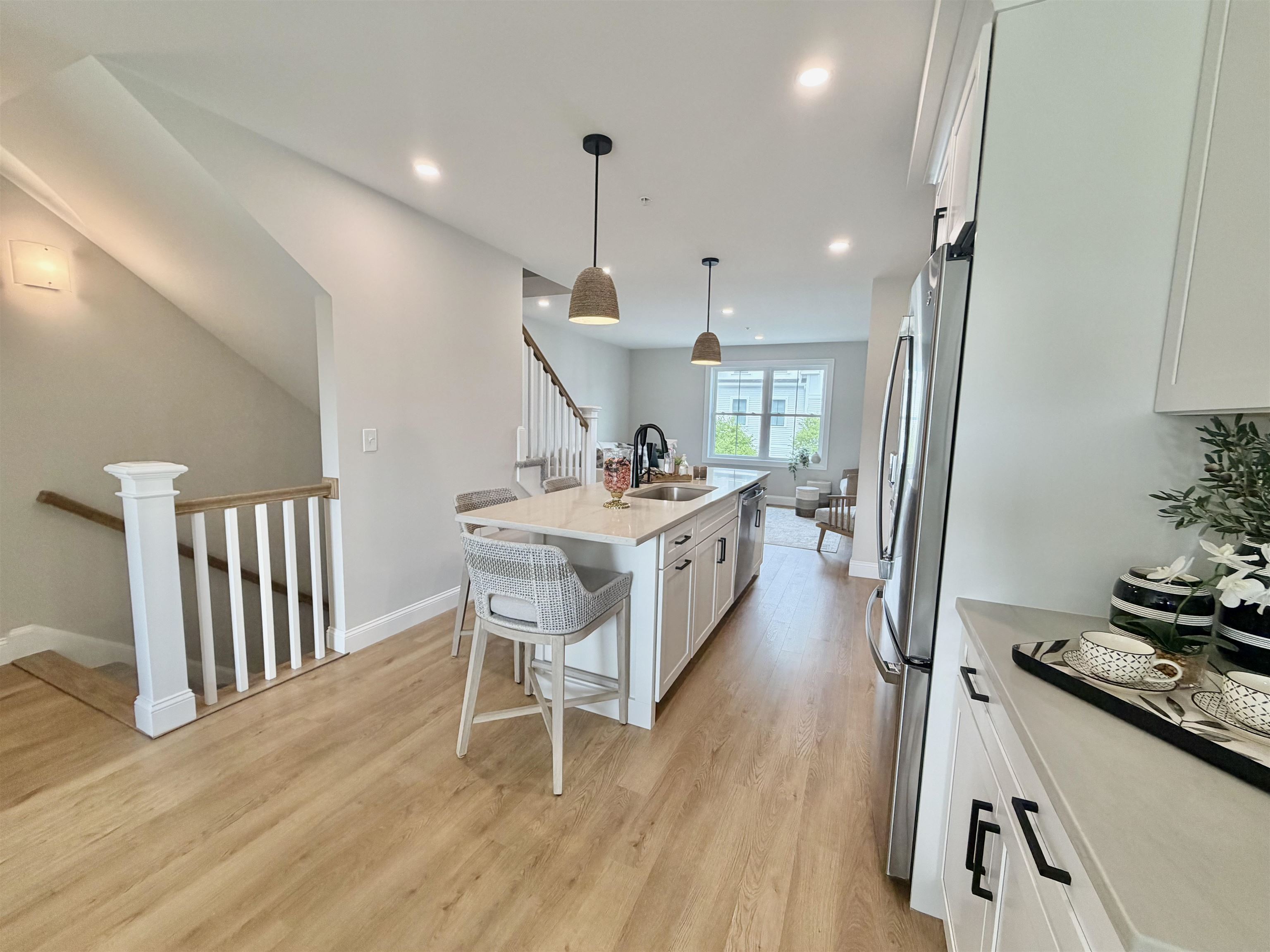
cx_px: 635
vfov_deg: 85.7
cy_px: 476
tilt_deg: -6.2
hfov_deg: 102.1
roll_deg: -1.6
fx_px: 514
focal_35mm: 14
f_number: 2.2
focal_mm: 2.22
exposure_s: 1/120
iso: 200
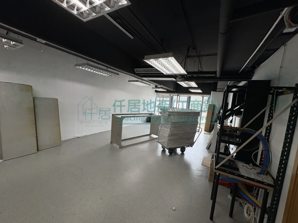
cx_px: 149
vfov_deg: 85.7
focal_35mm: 14
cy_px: 112
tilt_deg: -6.4
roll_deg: -2.4
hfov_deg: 102.1
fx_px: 121
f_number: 2.2
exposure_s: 1/109
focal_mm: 2.22
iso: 64
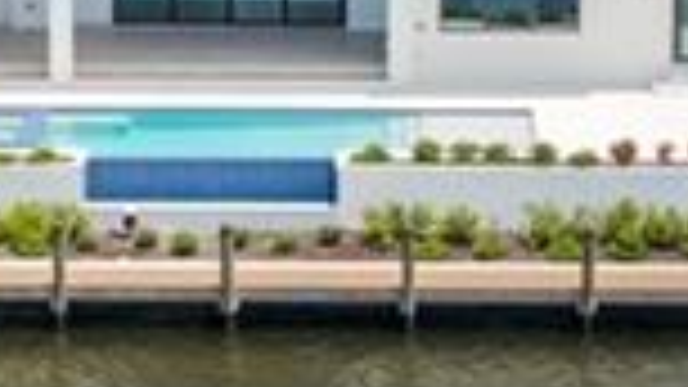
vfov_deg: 6.2
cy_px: -9
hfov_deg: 11.0
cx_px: 292
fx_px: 3575
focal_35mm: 196
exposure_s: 1/1600
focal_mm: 14.45
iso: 320
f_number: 2.8
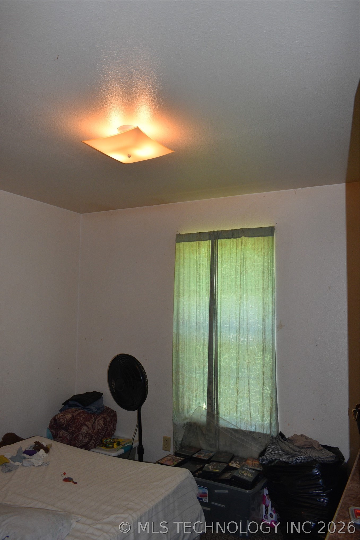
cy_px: 270
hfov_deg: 47.9
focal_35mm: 27
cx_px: 180
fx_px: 405
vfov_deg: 67.4
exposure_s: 1/125
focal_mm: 18
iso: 800
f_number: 5.6
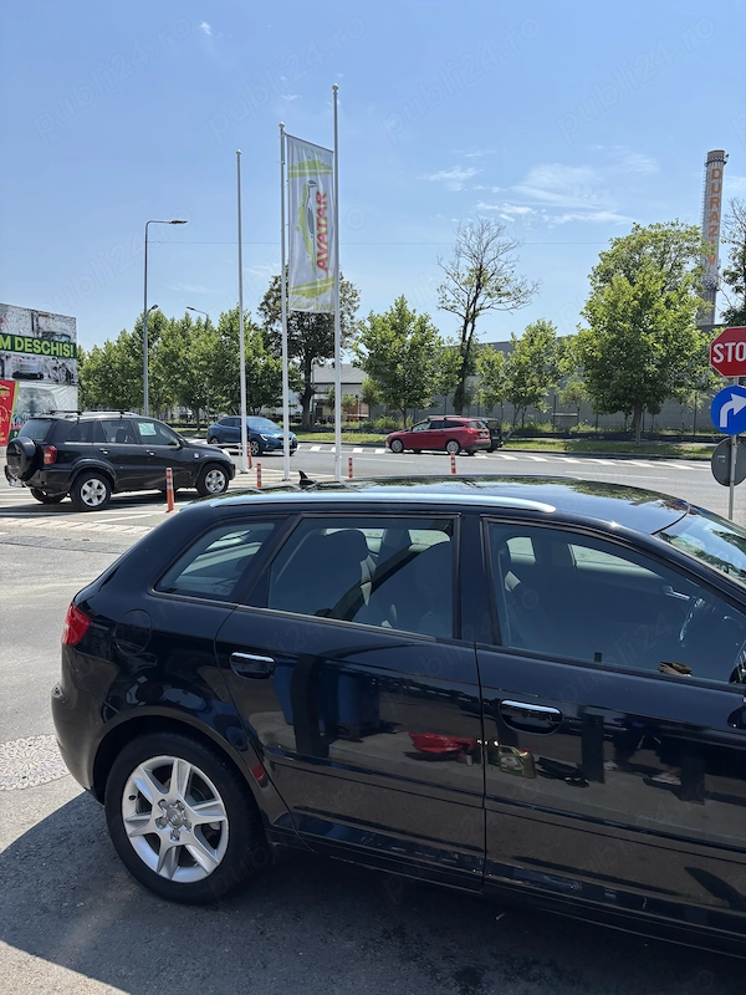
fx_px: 747
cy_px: 498
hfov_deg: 53.1
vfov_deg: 67.3
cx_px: 373
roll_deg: -1.7
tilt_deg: -5.9
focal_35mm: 26
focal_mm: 5.96
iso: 50
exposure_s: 1/3311
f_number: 1.6
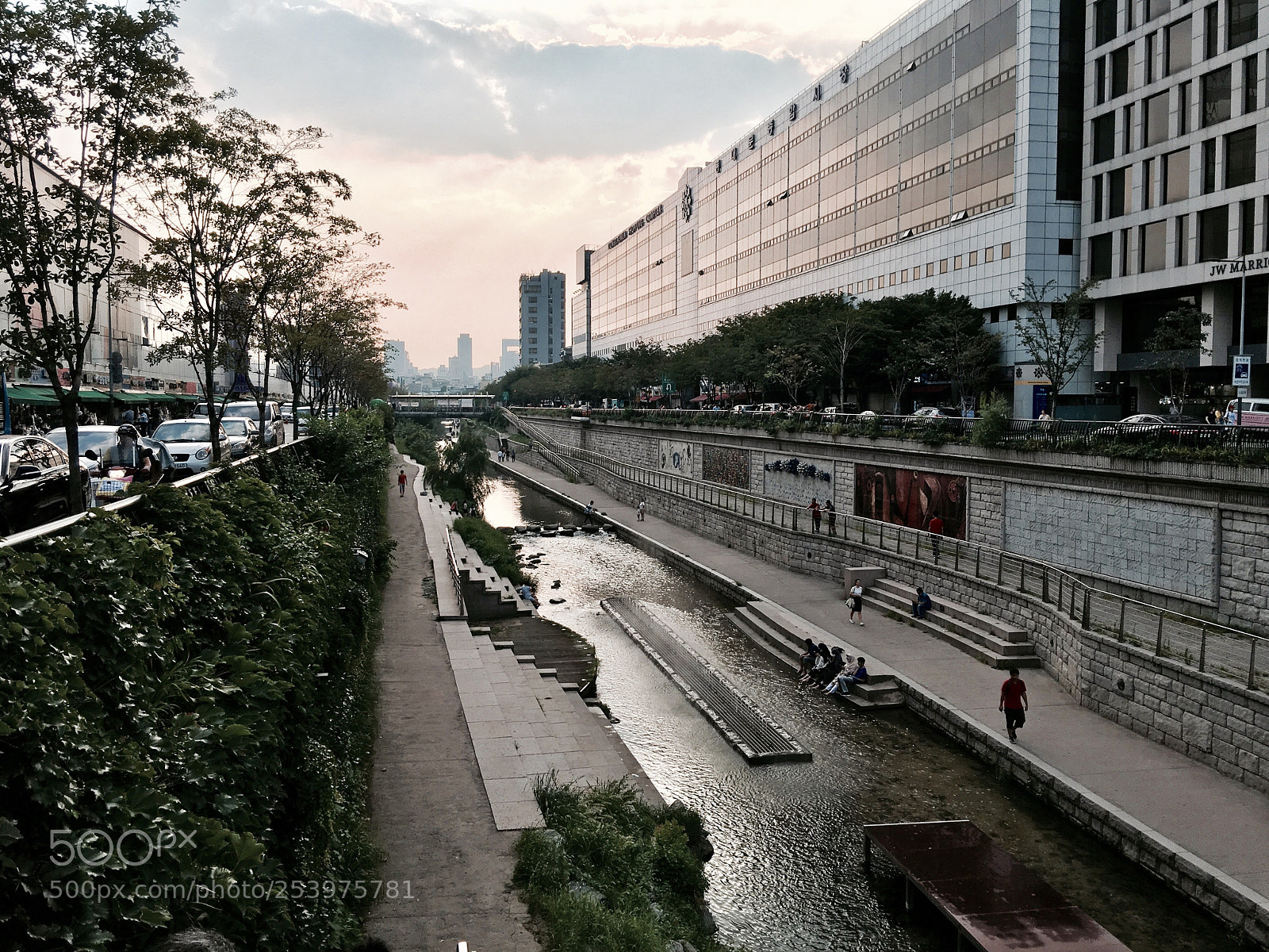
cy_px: 476
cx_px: 634
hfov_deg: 61.7
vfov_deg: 48.2
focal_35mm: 29
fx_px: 1063
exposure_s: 1/845
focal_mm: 4.15
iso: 25
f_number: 2.2
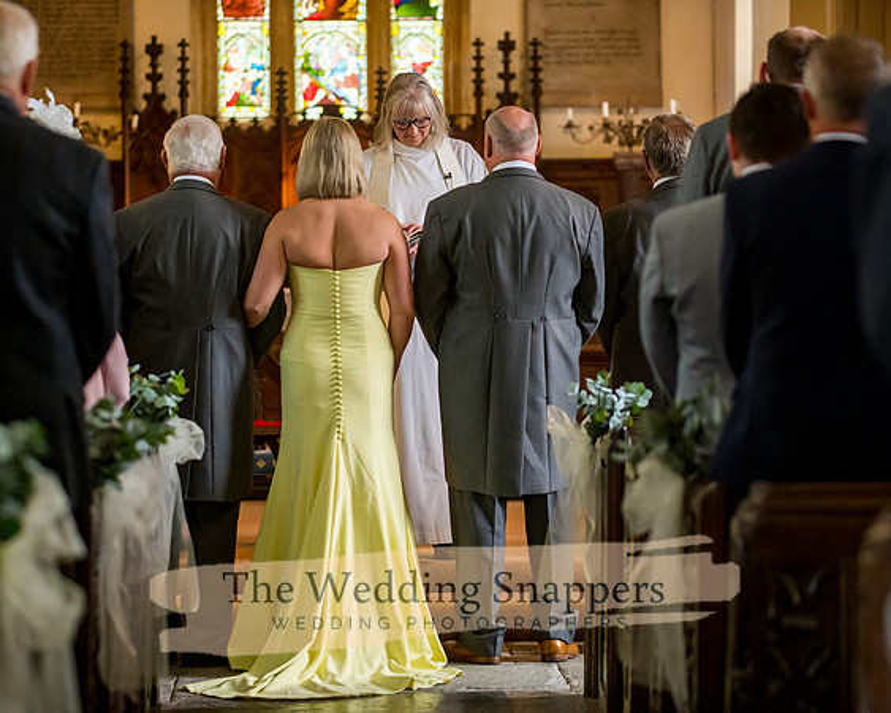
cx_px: 446
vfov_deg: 11.4
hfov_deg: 14.2
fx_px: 3567
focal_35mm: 135
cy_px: 356
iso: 5000
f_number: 2.8
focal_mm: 120
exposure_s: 1/400
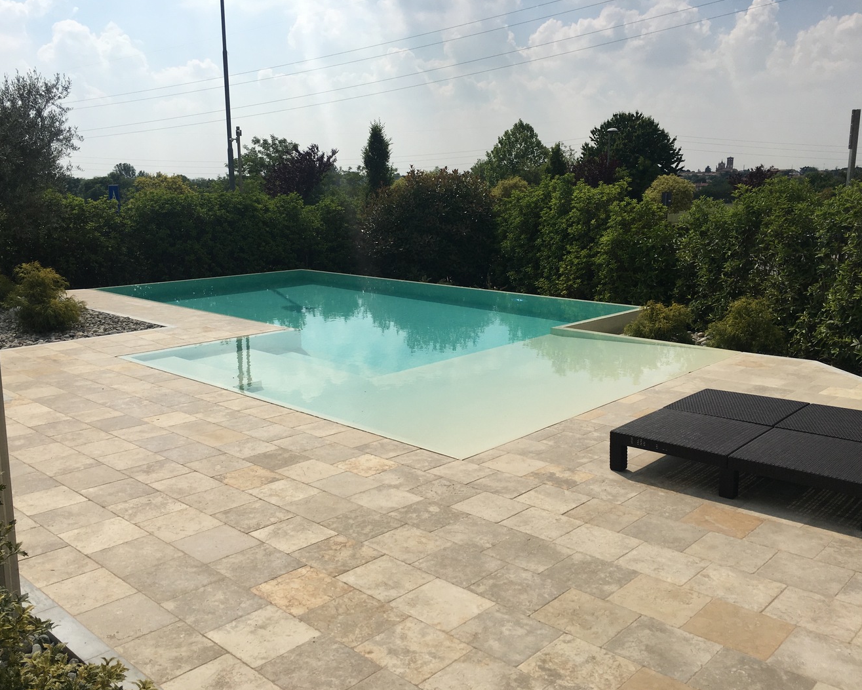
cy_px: 346
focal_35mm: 31
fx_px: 791
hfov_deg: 57.1
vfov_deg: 47.1
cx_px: 408
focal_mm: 4.15
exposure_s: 1/4525
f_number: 2.2
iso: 25
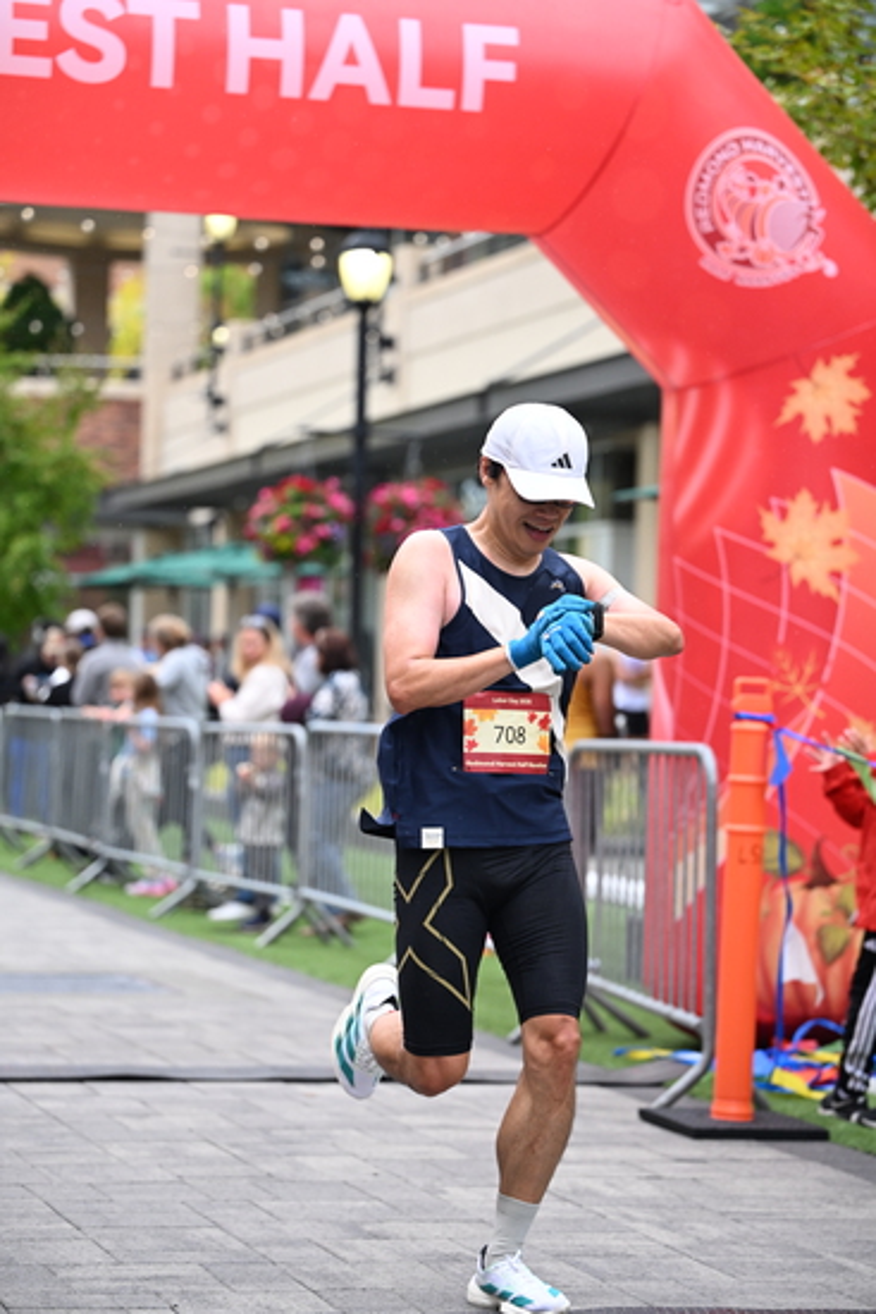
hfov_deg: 15.2
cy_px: 657
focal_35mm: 90
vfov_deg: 22.6
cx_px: 438
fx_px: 3283
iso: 1250
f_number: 2.8
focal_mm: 90
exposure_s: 1/2000
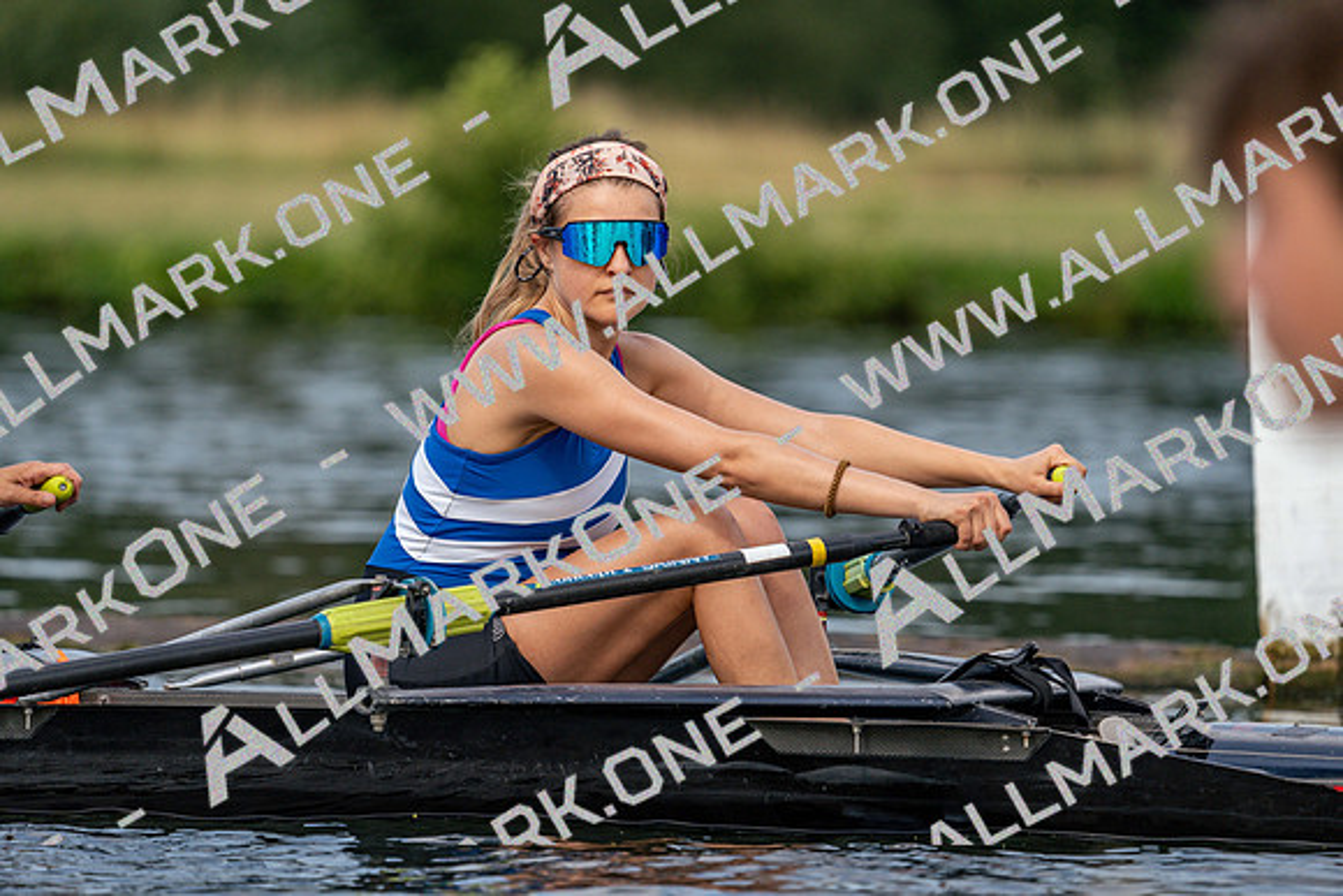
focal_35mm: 407
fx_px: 15186
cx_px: 672
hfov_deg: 5.1
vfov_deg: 3.4
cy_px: 448
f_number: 6.3
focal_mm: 407
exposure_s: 1/1600
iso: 500
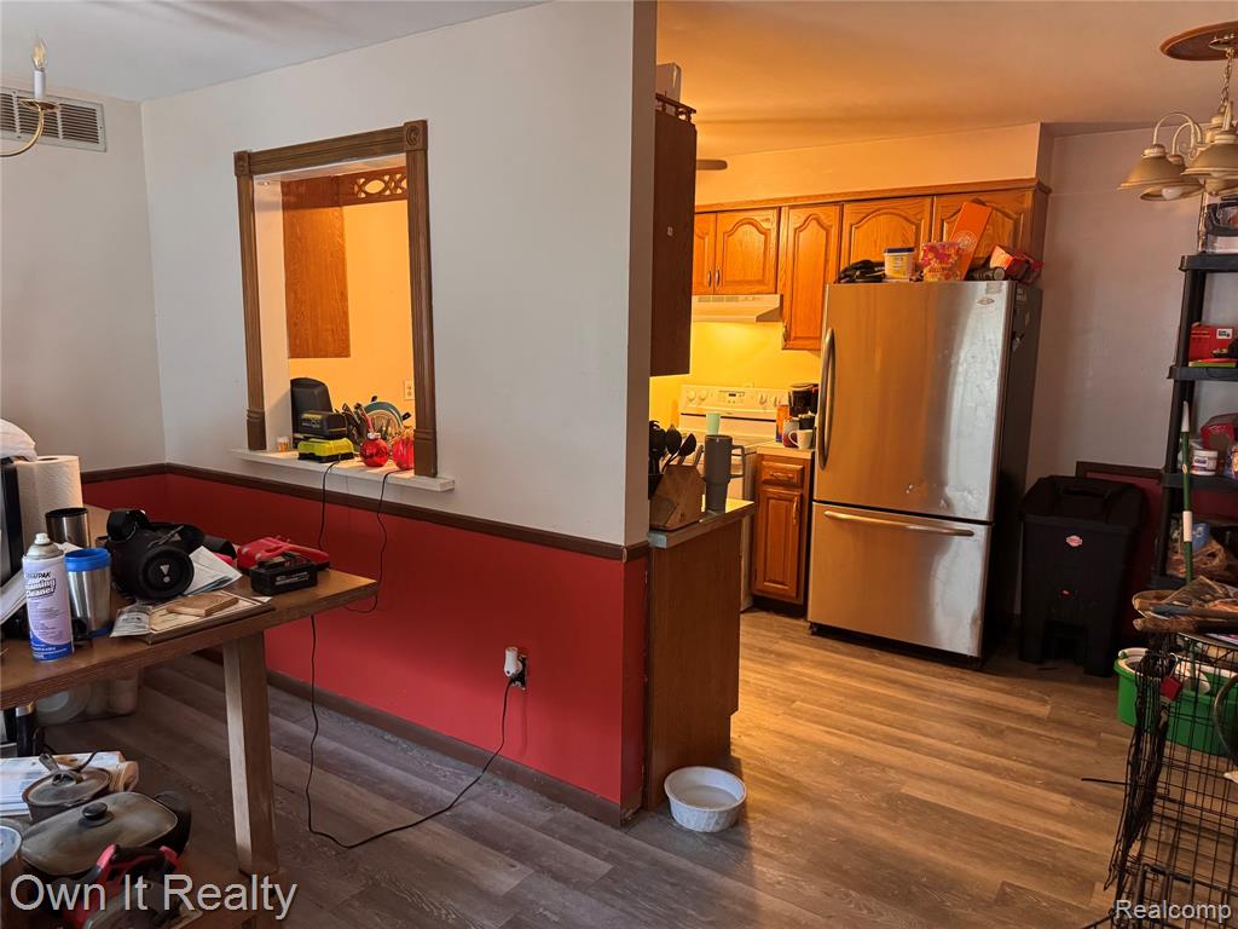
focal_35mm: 24
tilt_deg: -9.6
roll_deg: +0.1
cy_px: 464
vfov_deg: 56.8
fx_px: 858
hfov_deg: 71.6
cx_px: 619
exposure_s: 1/60
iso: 640
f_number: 1.78
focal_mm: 6.76
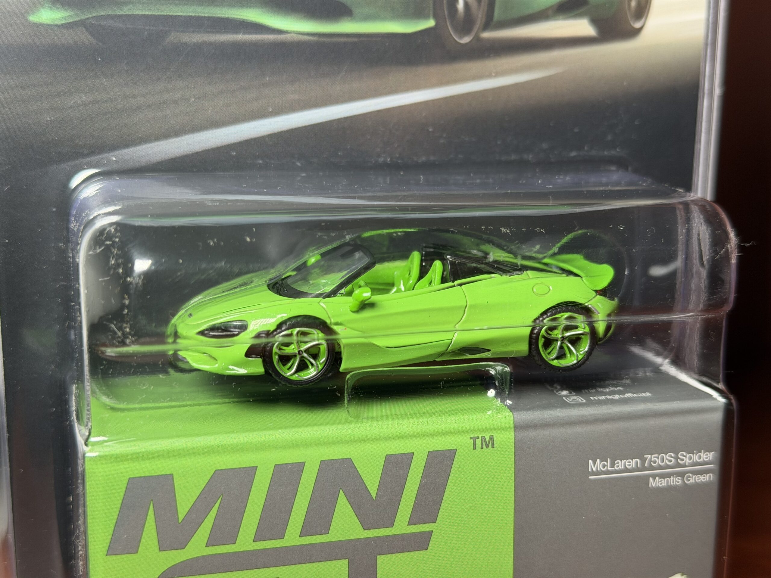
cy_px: 289
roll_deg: +1.6
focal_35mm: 48
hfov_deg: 39.7
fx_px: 1069
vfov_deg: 30.3
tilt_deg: -6.0
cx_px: 386
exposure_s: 1/115
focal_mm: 6.76
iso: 100
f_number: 1.78
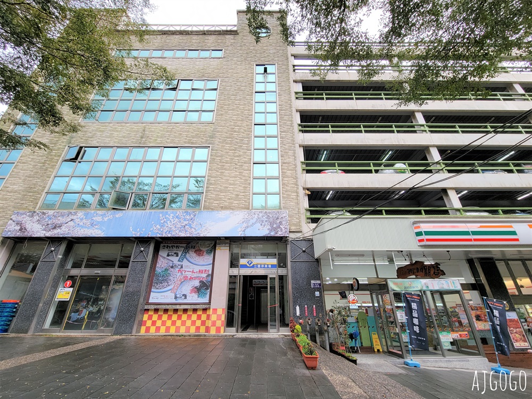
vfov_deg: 89.9
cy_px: 200
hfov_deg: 106.2
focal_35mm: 13
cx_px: 266
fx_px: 200
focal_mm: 2.2
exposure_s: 1/119
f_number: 2.2
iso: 50
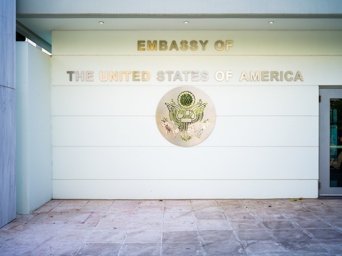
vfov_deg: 40.7
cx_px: 171
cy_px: 128
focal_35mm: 35
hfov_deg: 52.6
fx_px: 346
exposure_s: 1/80
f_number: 13
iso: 100
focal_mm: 45
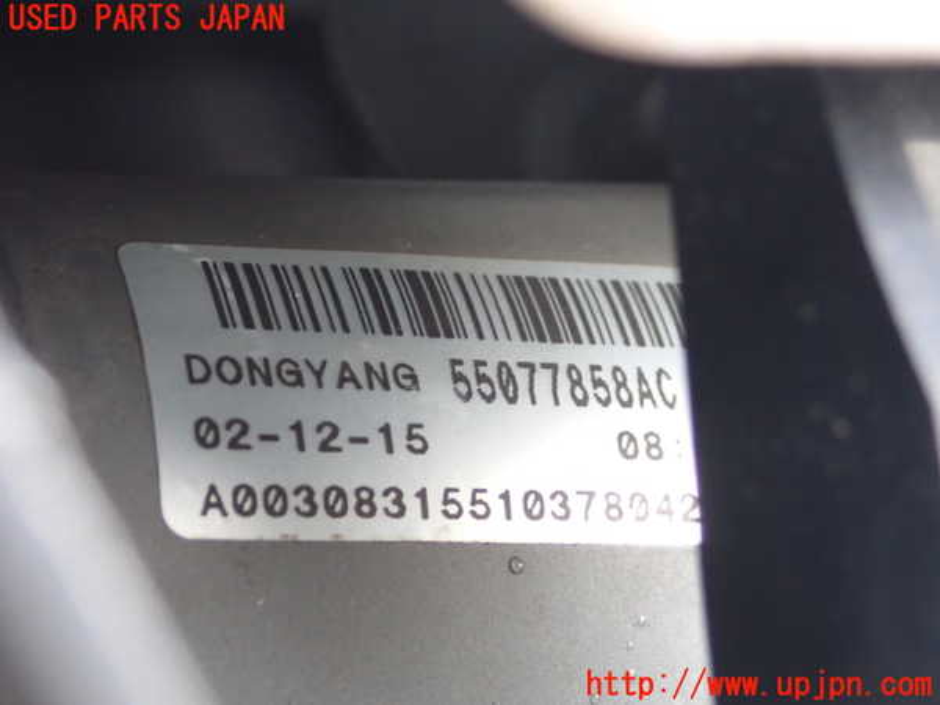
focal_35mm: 77
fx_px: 2091
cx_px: 470
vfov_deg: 19.1
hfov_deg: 25.3
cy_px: 352
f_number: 4.1
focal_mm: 13.65
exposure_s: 1/20
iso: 800
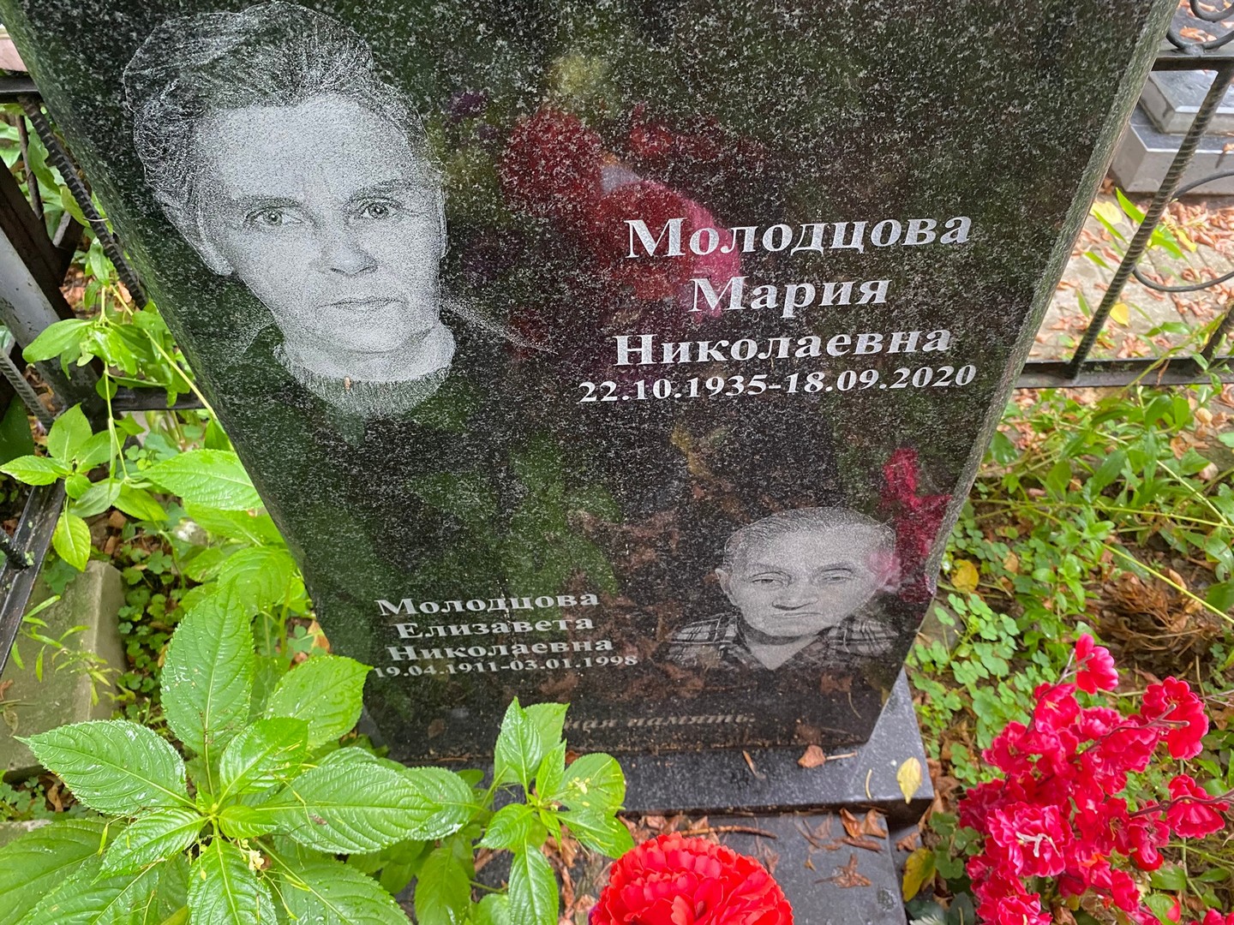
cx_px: 617
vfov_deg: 53.1
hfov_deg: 67.3
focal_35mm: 26
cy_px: 462
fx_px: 927
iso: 250
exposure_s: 1/60
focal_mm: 4.25
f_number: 1.8
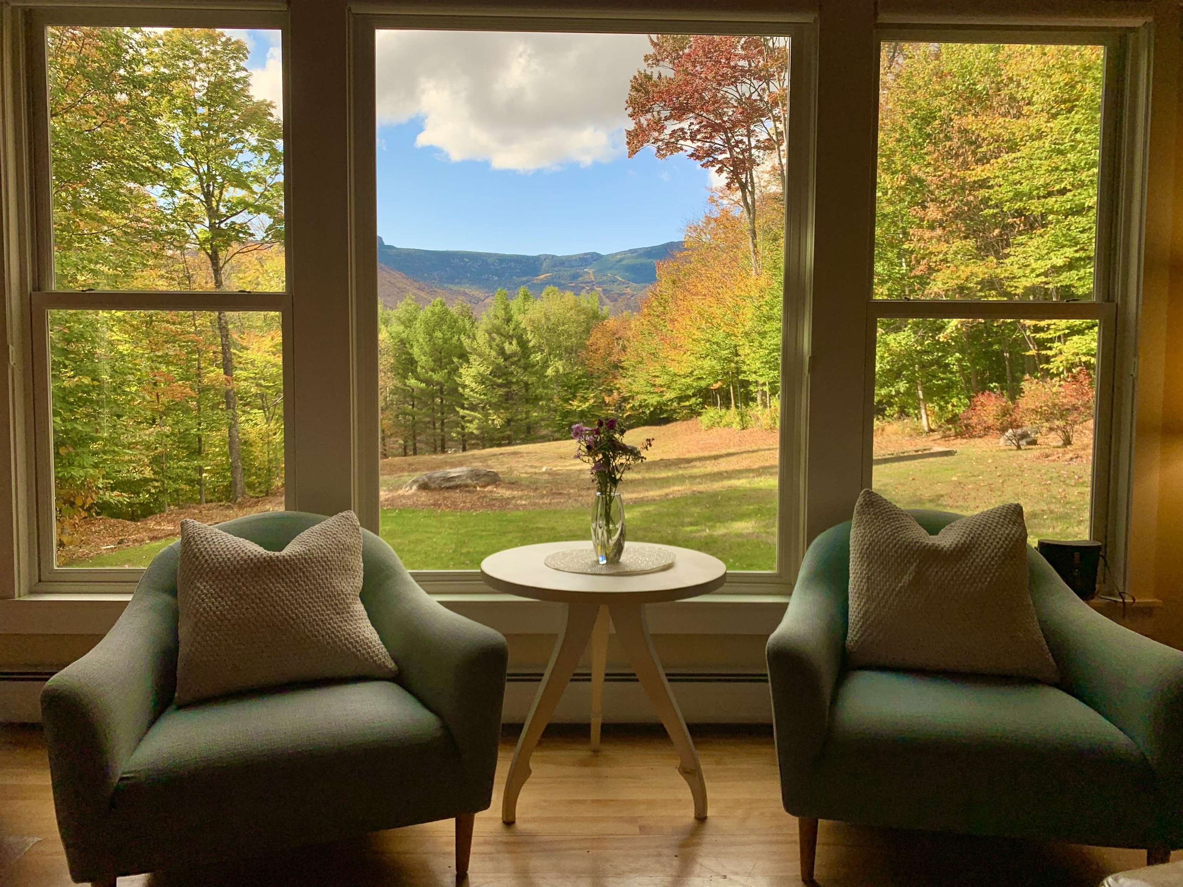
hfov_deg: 67.3
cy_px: 444
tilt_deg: +0.6
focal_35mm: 26
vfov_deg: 53.1
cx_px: 592
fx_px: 889
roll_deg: -1.0
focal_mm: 4.25
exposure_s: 1/1205
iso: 25
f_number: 1.8
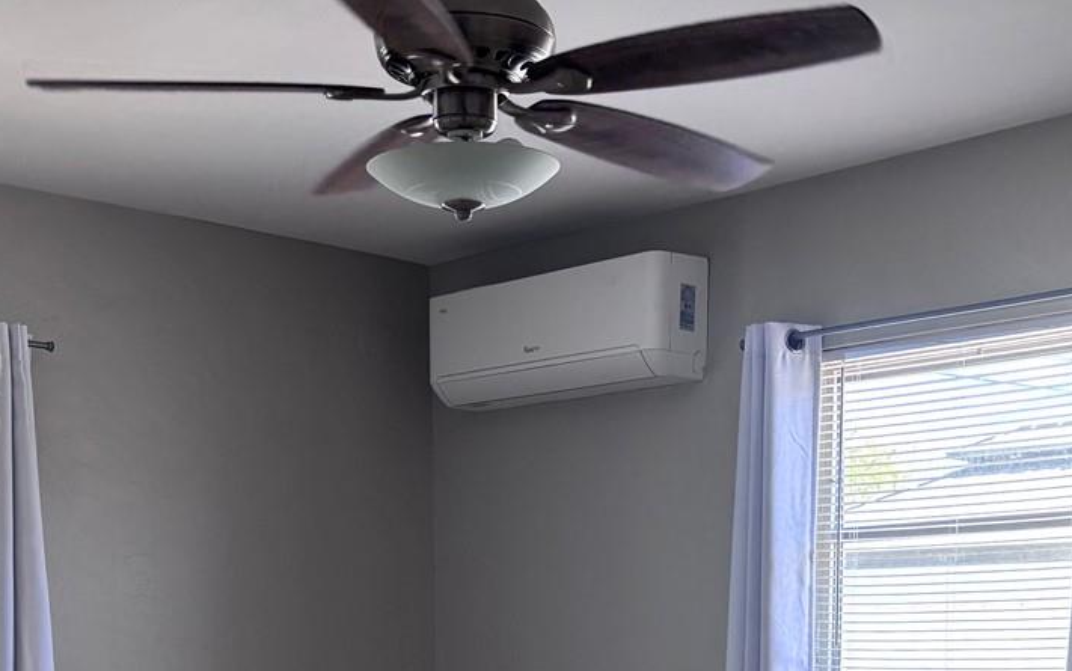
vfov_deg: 19.7
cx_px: 546
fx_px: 1812
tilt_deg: -5.1
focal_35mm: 62
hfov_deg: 33.0
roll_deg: +0.1
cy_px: 807
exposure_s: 1/60
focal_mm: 5.96
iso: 100
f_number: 1.6
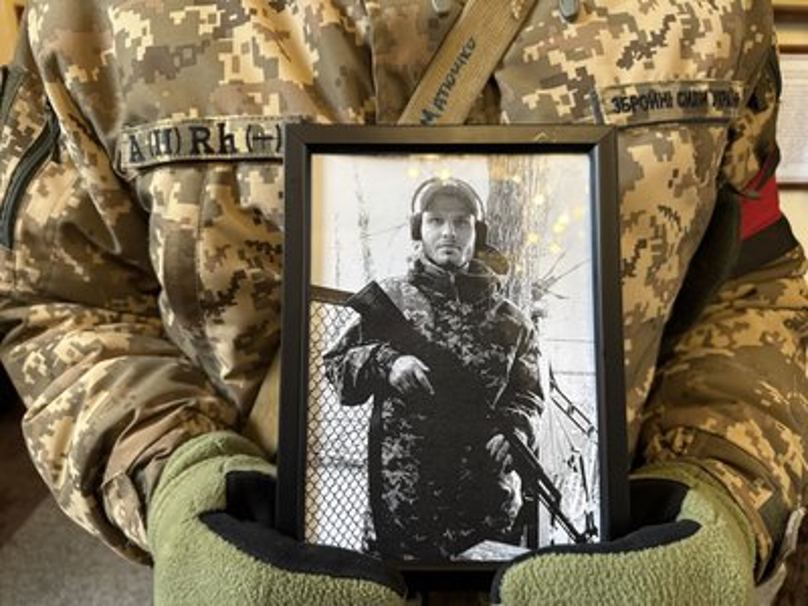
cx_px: 404
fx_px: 560
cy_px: 303
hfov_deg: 71.6
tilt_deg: -19.8
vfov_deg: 56.8
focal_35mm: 24
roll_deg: +0.2
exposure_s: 1/50
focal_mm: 6.76
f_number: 1.78
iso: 400
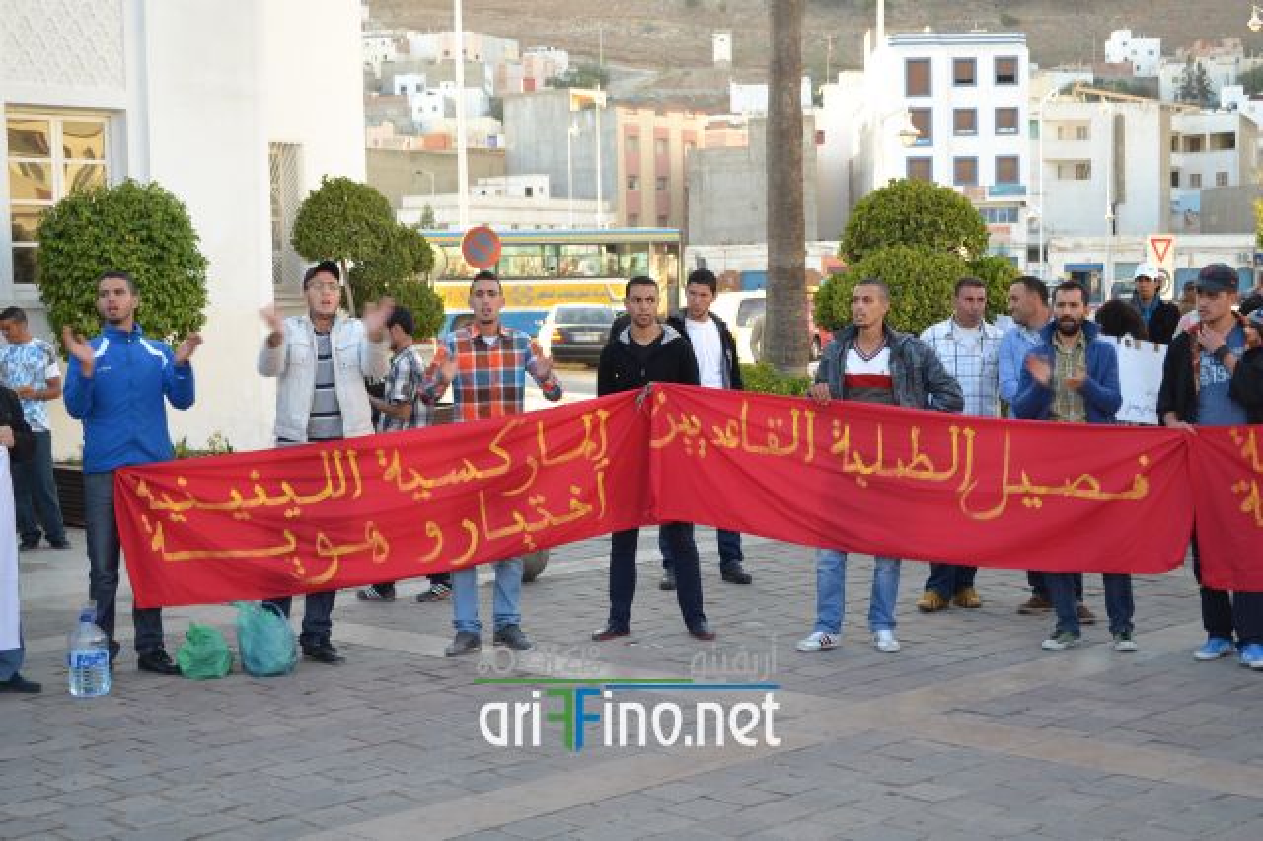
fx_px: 1999
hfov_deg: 35.1
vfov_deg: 23.8
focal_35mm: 57
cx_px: 632
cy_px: 420
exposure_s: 1/125
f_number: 5.6
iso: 200
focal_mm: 38
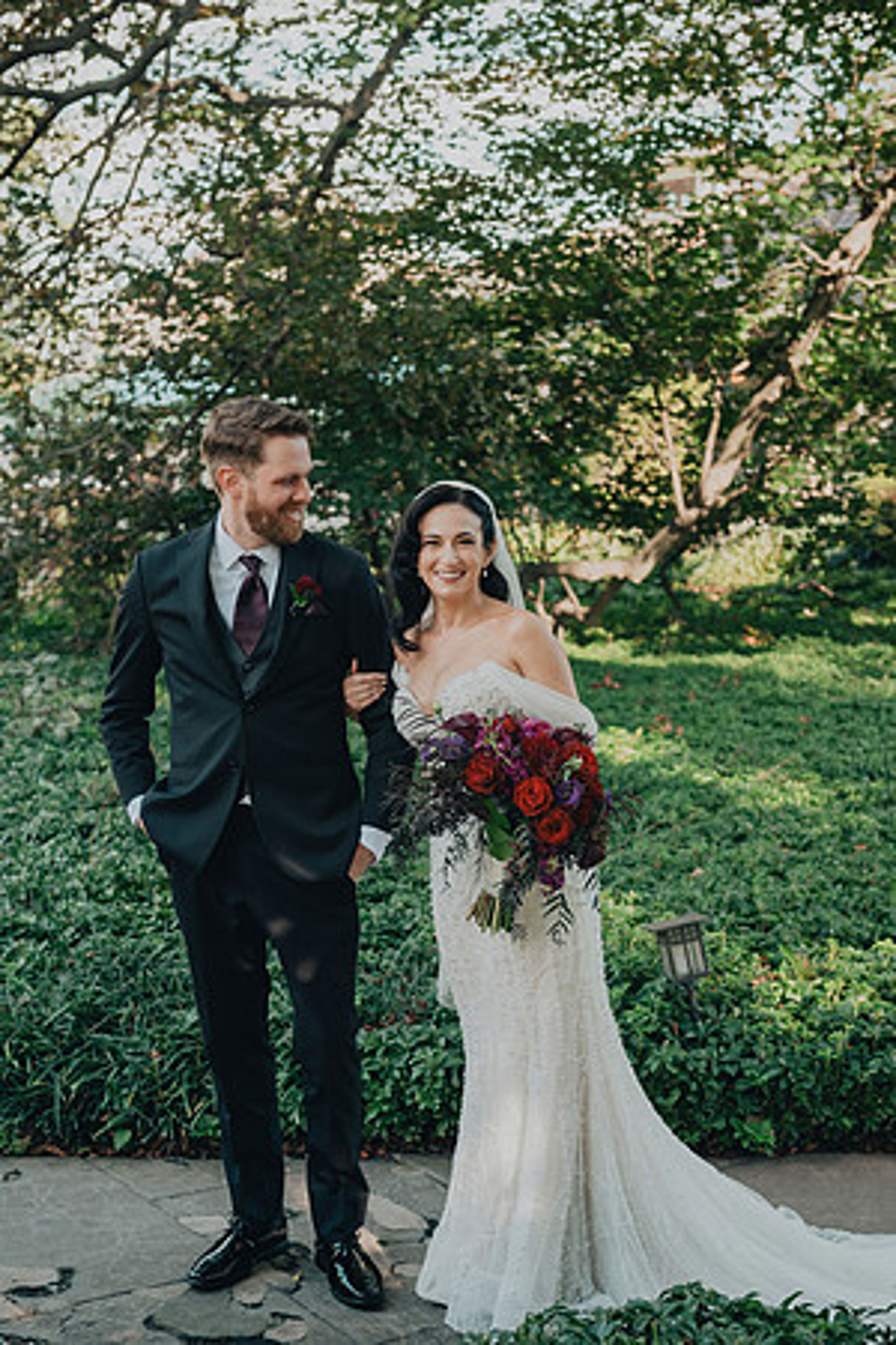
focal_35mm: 55
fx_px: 2053
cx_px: 448
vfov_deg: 36.2
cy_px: 672
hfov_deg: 24.6
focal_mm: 55
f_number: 4
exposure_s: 1/320
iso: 400
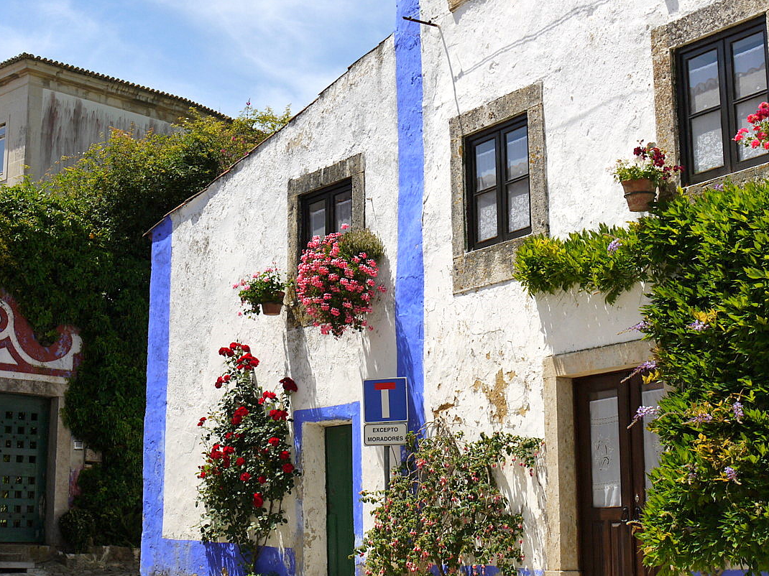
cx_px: 338
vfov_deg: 21.9
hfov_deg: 28.9
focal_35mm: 67
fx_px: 1488
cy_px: 296
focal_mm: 28
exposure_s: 1/200
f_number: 8
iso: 125
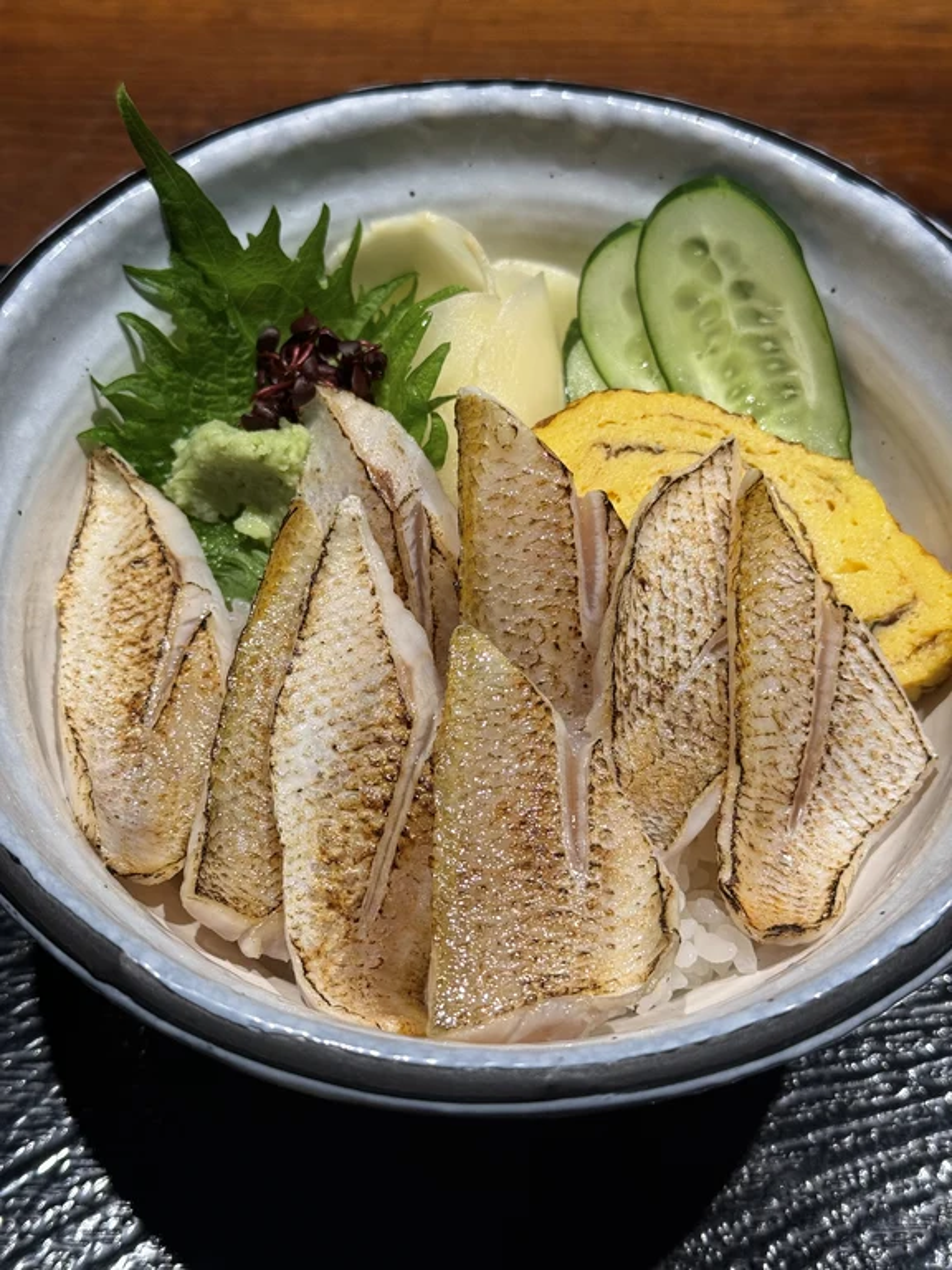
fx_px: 1760
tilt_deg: -58.2
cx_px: 476
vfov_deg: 39.7
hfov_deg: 30.3
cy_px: 635
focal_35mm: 48
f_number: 1.78
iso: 50
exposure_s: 1/50
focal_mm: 6.76
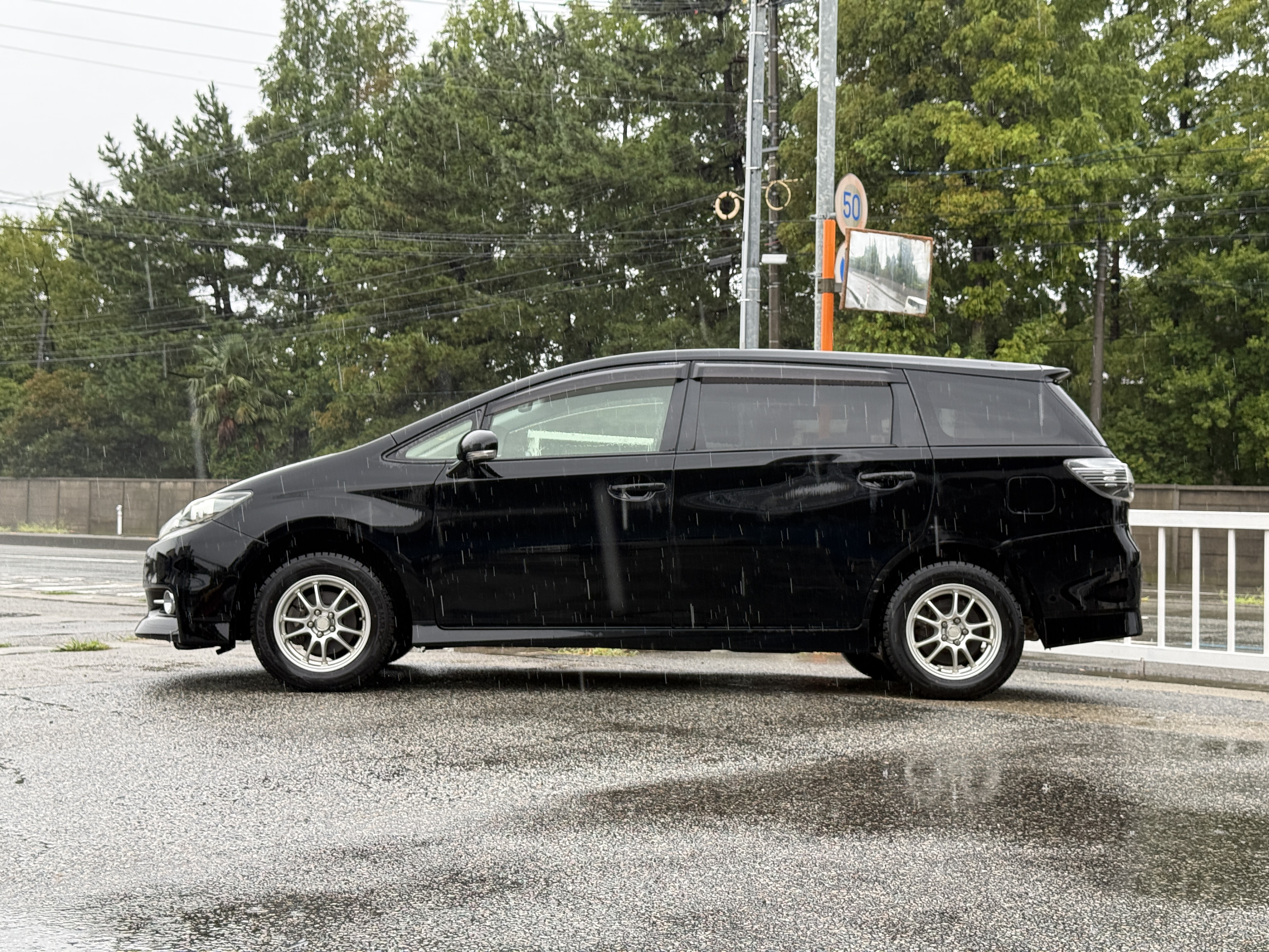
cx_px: 634
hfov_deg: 39.7
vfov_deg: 30.3
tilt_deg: +1.1
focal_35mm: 48
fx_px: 1760
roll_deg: -1.2
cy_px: 476
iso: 80
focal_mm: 6.76
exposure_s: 1/282
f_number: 1.78
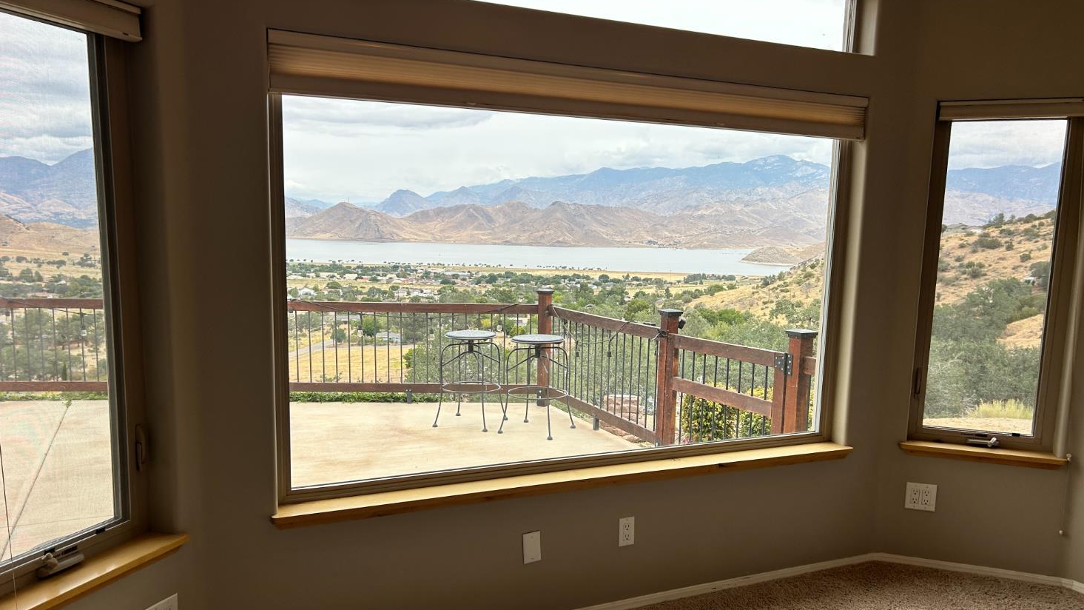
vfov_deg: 40.0
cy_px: 359
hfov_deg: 66.1
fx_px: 834
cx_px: 532
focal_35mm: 29
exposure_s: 1/1209
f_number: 1.5
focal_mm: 5.7
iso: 50
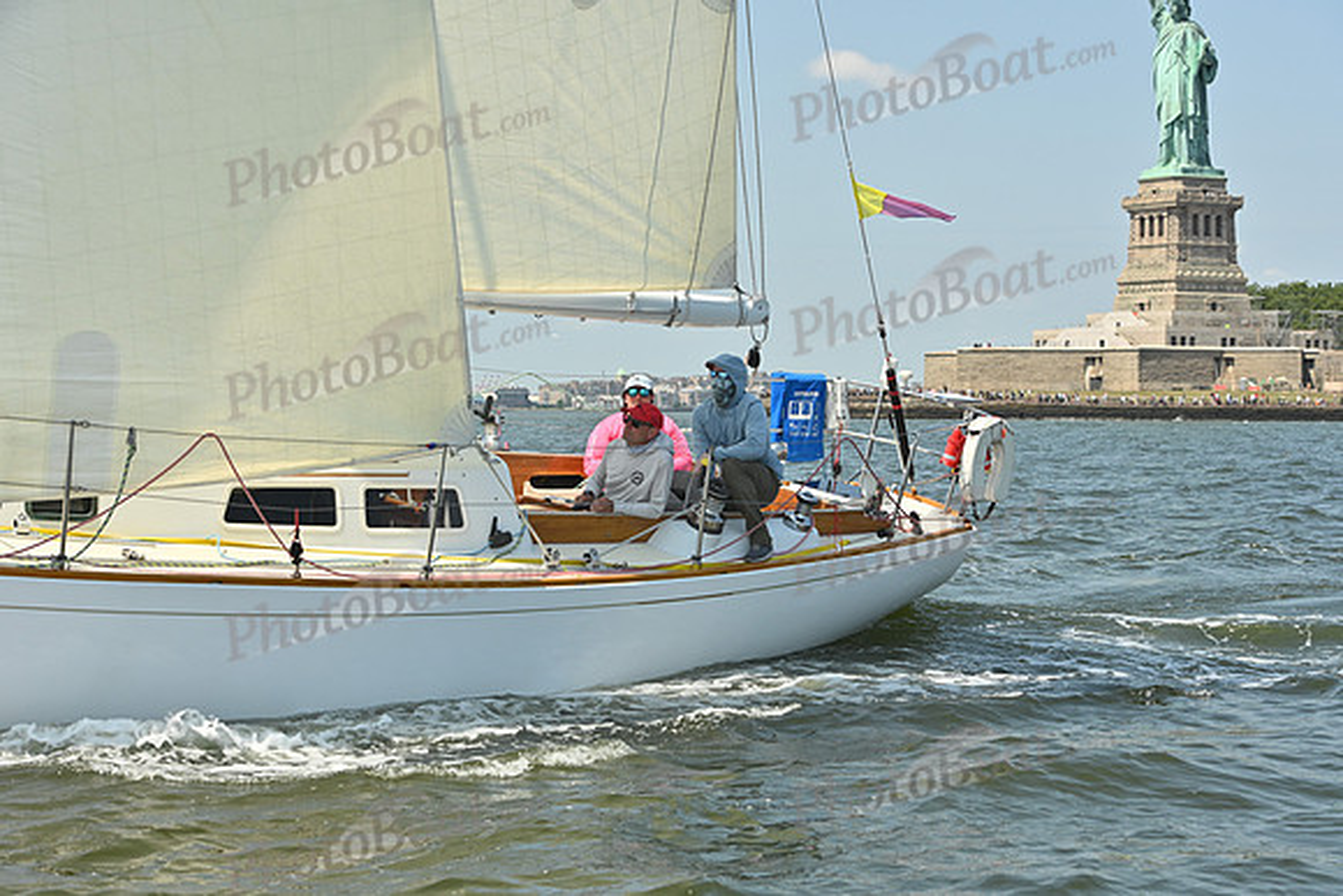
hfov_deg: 28.8
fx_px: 2612
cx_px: 672
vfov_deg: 19.5
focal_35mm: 70
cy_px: 448
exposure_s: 1/1250
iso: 320
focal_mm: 70
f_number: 8
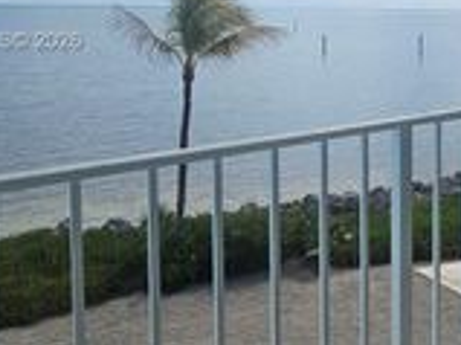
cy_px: 42
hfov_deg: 37.2
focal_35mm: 41
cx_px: 525
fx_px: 546
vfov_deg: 33.5
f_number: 2.2
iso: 50
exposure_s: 1/4654
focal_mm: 2.2
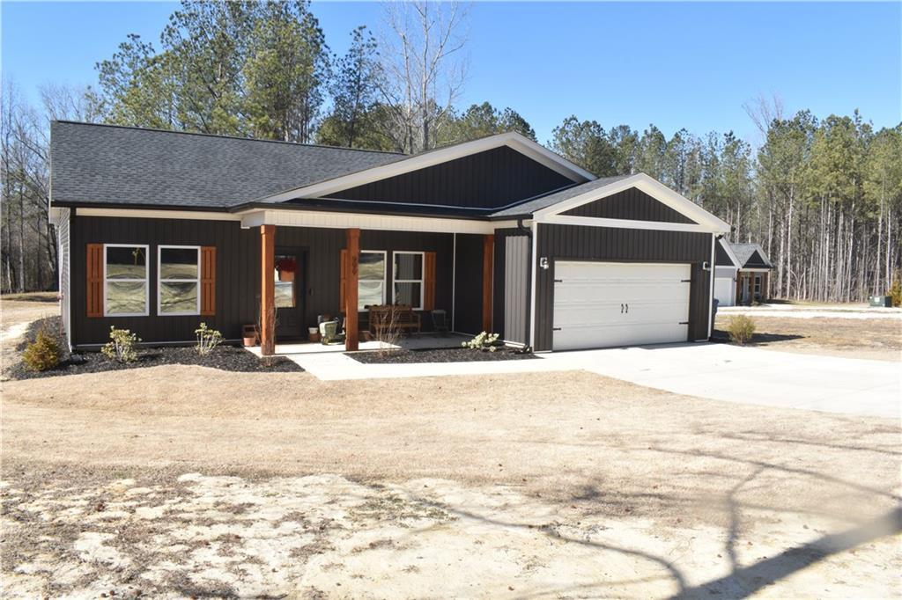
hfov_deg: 67.4
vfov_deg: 47.9
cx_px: 451
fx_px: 676
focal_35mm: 27
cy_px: 300
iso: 400
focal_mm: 18
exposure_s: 1/100
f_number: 22
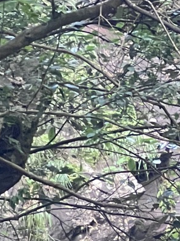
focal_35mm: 389
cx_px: 421
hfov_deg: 3.8
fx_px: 2697
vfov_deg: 5.1
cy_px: 249
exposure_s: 1/60
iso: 640
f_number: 2.8
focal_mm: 9
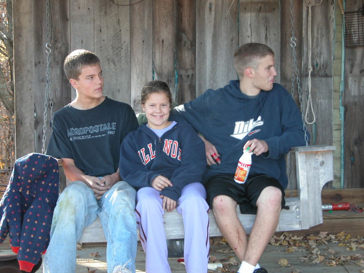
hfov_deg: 22.3
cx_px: 182
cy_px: 136
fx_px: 925
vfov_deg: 16.8
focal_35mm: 88
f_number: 3.5
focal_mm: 22.3
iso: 100
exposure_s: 1/60.3
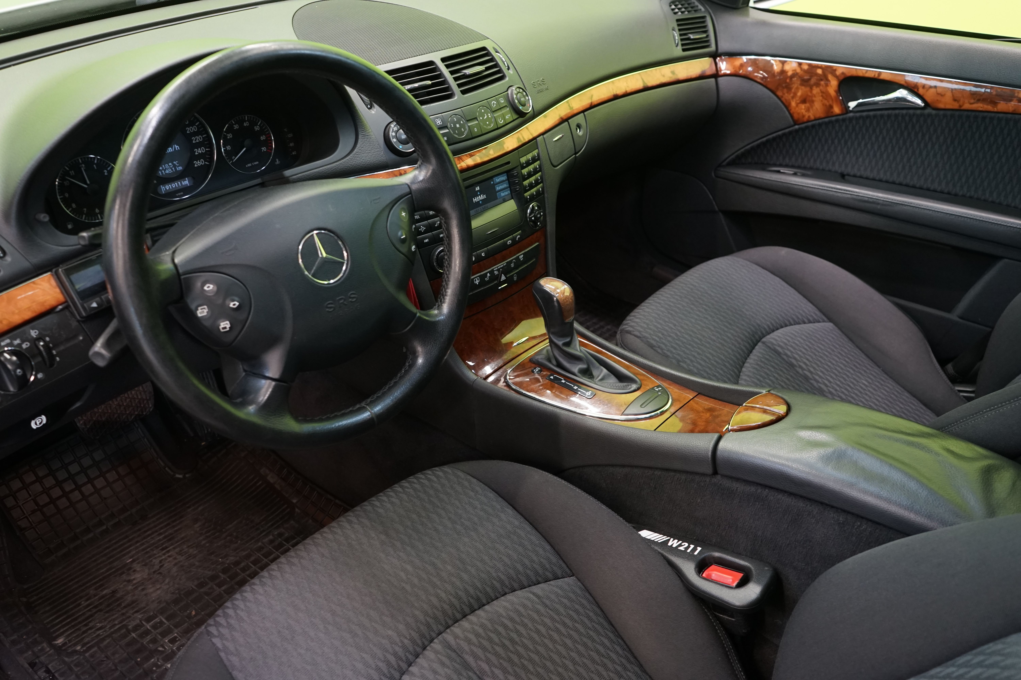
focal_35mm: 29
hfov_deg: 63.7
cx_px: 510
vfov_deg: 45.0
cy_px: 340
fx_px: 822
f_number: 5
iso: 1600
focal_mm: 29
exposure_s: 1/20
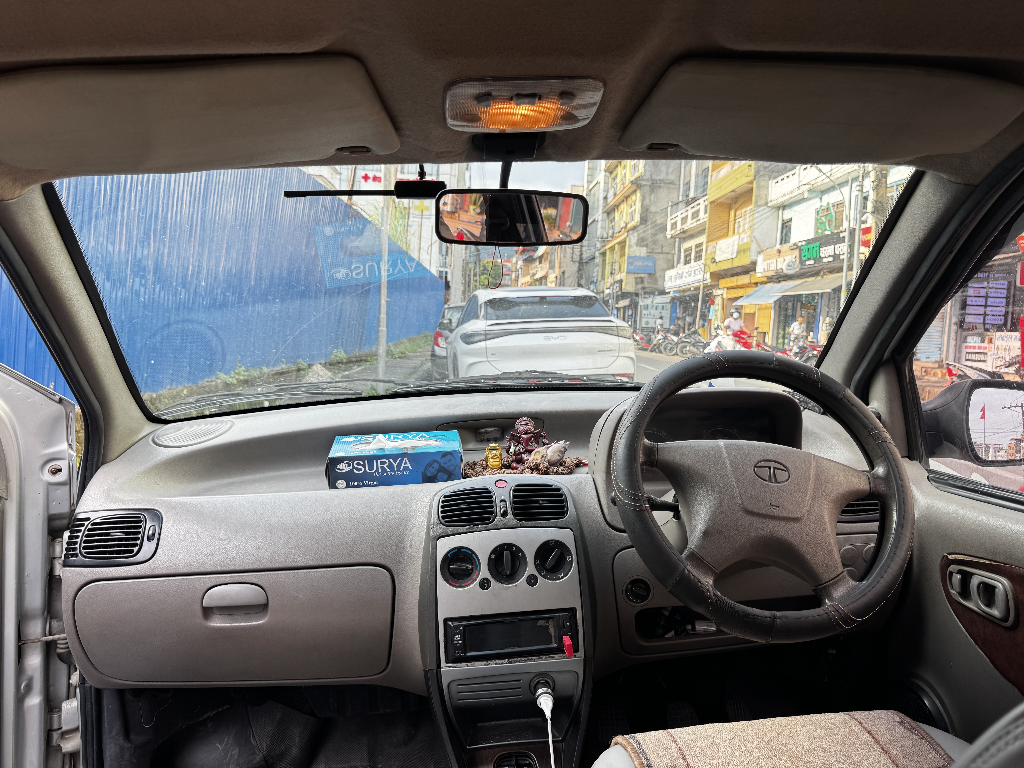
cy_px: 384
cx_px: 512
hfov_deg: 71.6
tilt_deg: -3.9
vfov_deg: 56.8
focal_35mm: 24
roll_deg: -2.9
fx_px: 710
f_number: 1.78
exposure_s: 1/204
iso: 64
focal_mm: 6.76
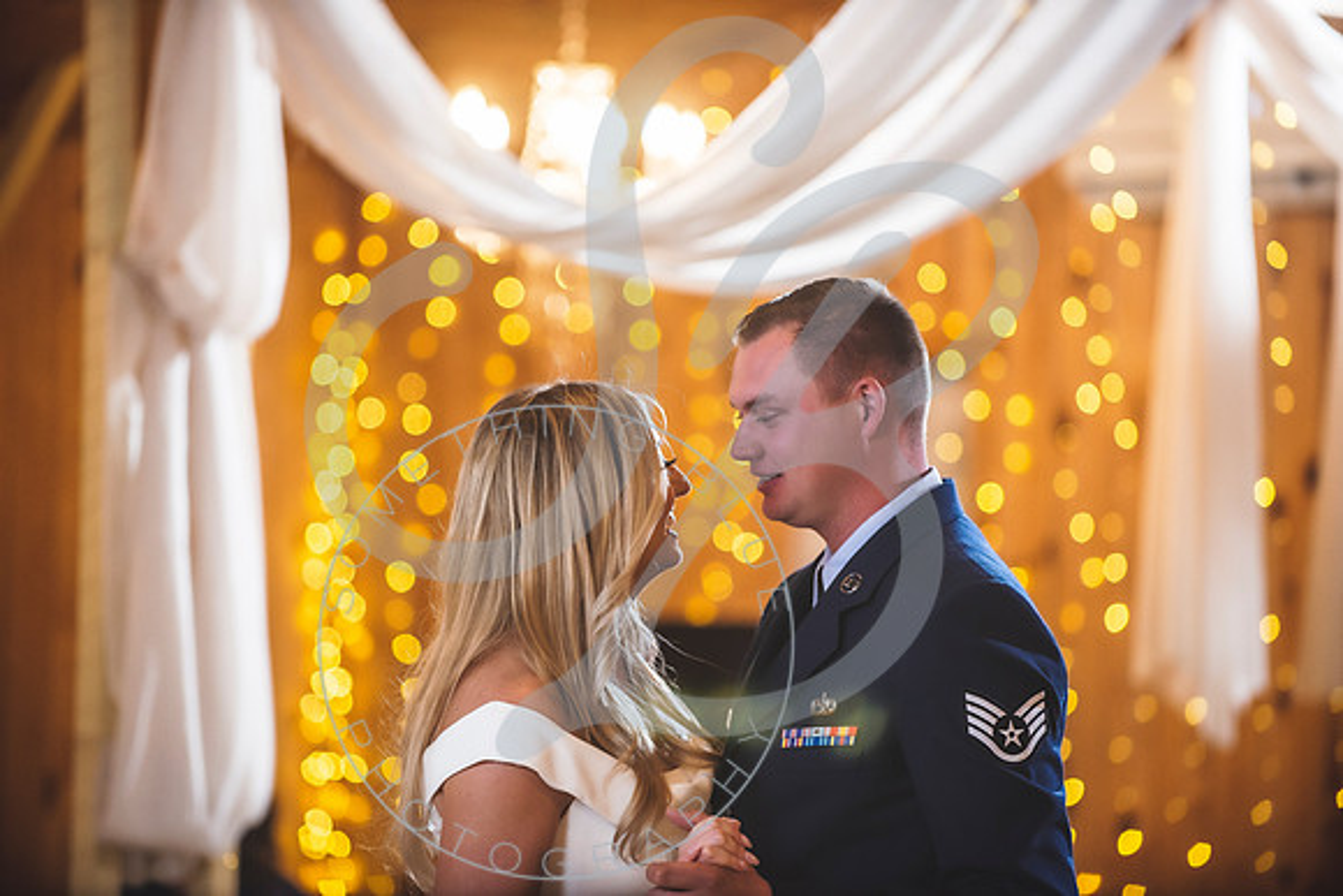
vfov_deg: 8.1
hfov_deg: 12.1
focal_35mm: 170
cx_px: 672
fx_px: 6343
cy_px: 448
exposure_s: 1/200
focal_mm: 170
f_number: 2.8
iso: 1000
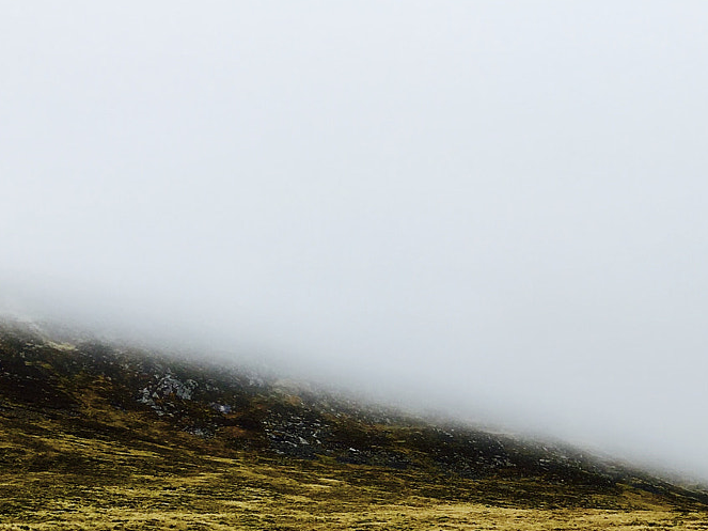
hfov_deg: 26.6
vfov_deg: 20.3
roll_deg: -1.6
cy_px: 536
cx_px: 667
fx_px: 1431
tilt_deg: +8.7
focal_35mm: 70
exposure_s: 1/192
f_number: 2.2
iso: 25
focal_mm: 4.15
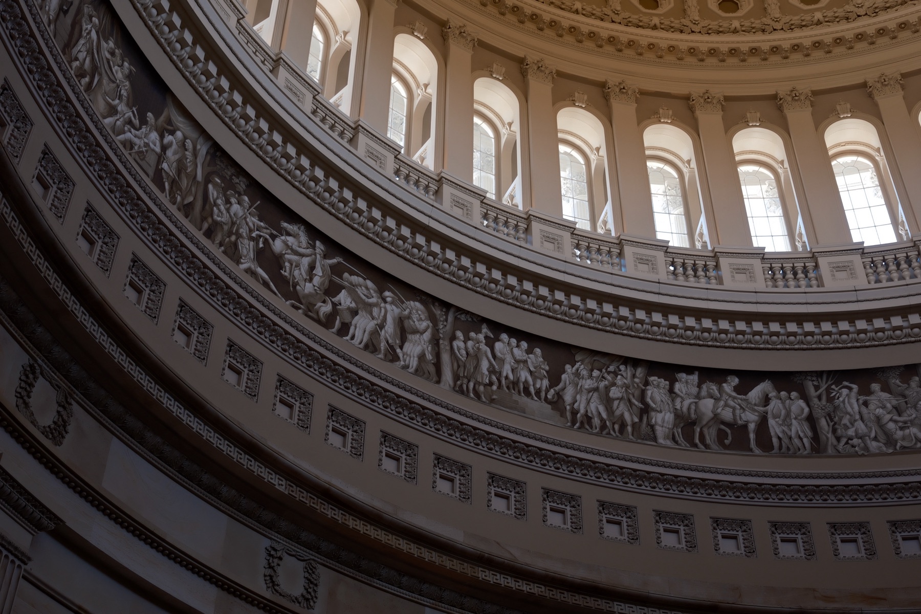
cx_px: 460
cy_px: 307
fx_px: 895
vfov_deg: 37.9
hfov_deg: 54.4
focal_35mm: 35
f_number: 3.2
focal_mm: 23
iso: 125
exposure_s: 1/80
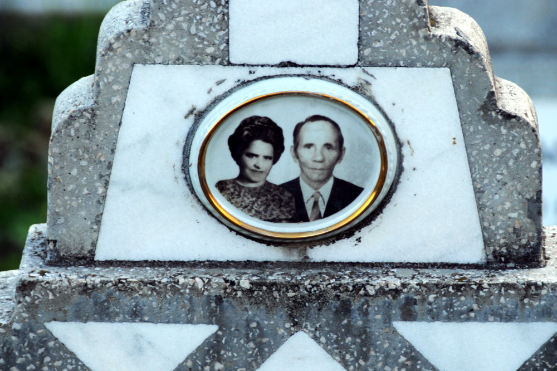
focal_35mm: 300
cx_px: 278
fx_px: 4640
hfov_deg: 6.9
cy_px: 186
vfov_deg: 4.6
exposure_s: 1/200
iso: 320
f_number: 5.6
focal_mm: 200
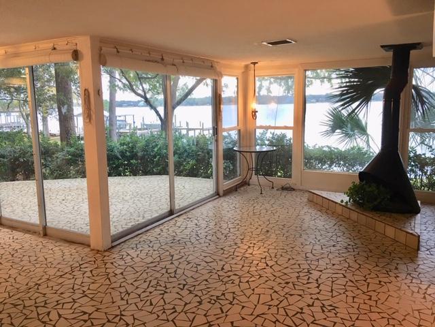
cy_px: 164
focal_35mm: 29
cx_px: 218
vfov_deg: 48.2
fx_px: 364
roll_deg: +0.7
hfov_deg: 61.7
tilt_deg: -8.7
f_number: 2.2
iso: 32
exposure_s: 1/15
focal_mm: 4.15
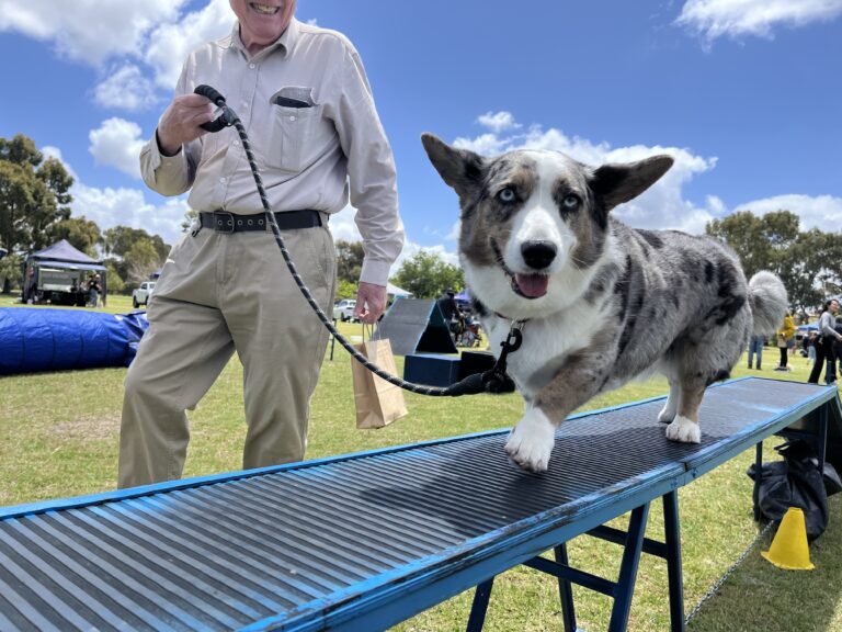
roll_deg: -4.0
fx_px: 632
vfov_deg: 53.1
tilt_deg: +0.7
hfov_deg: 67.3
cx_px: 421
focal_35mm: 26
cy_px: 316
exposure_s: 1/3413
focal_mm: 5.1
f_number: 1.6
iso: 50
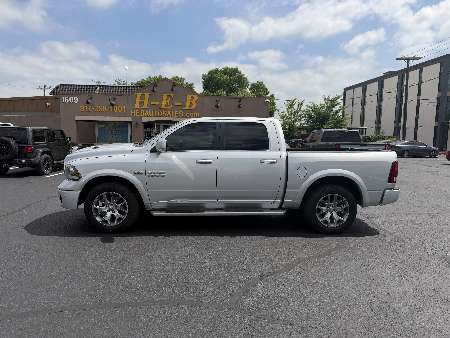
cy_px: 169
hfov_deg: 71.6
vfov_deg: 56.8
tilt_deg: -4.1
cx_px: 225
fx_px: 312
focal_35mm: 24
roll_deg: +0.3
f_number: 1.78
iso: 80
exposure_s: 1/6711
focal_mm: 6.76
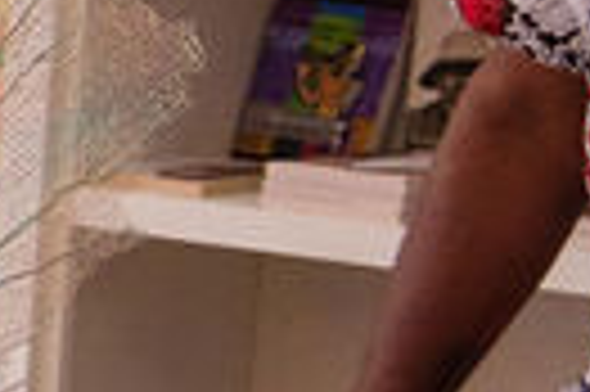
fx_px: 3323
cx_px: -1653
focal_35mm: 203
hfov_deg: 7.6
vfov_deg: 6.7
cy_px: 241
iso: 800
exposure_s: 1/60
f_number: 4.5
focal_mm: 17
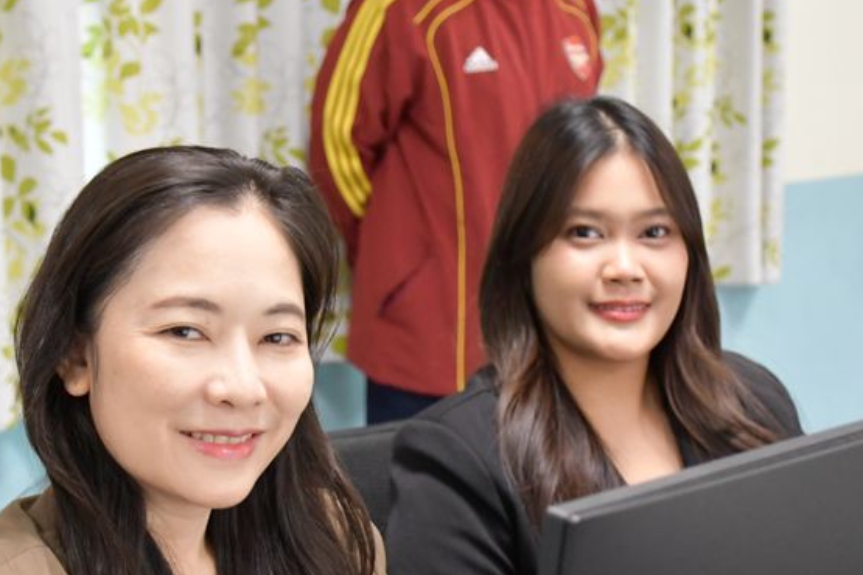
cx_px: 378
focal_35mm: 83
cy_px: 343
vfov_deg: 16.4
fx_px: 1990
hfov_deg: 24.5
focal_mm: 30
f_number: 4
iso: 3200
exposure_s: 1/100
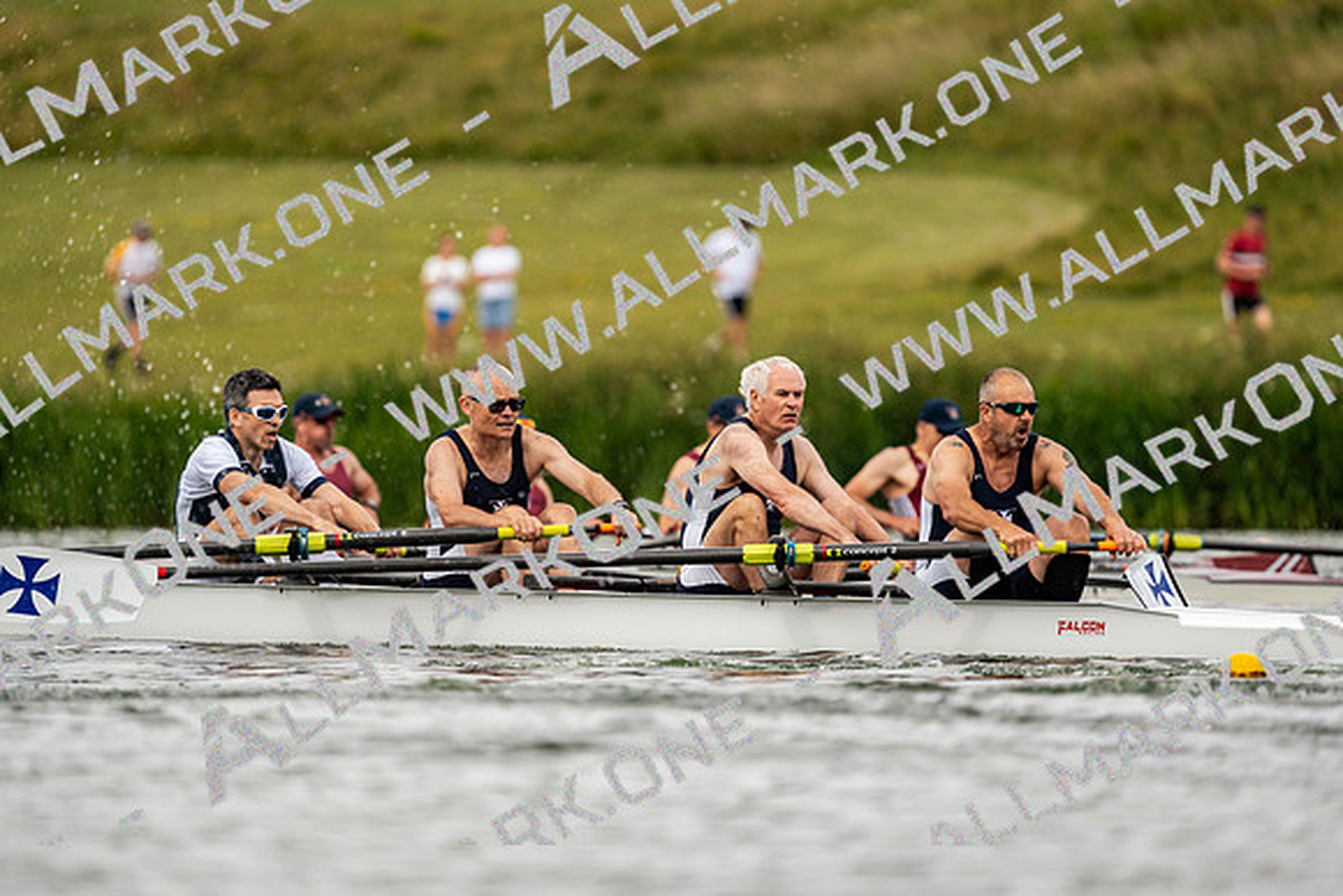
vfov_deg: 2.3
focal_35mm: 600
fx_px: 22388
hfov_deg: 3.4
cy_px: 448
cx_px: 672
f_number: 6.3
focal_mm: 600
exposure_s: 1/2000
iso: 400
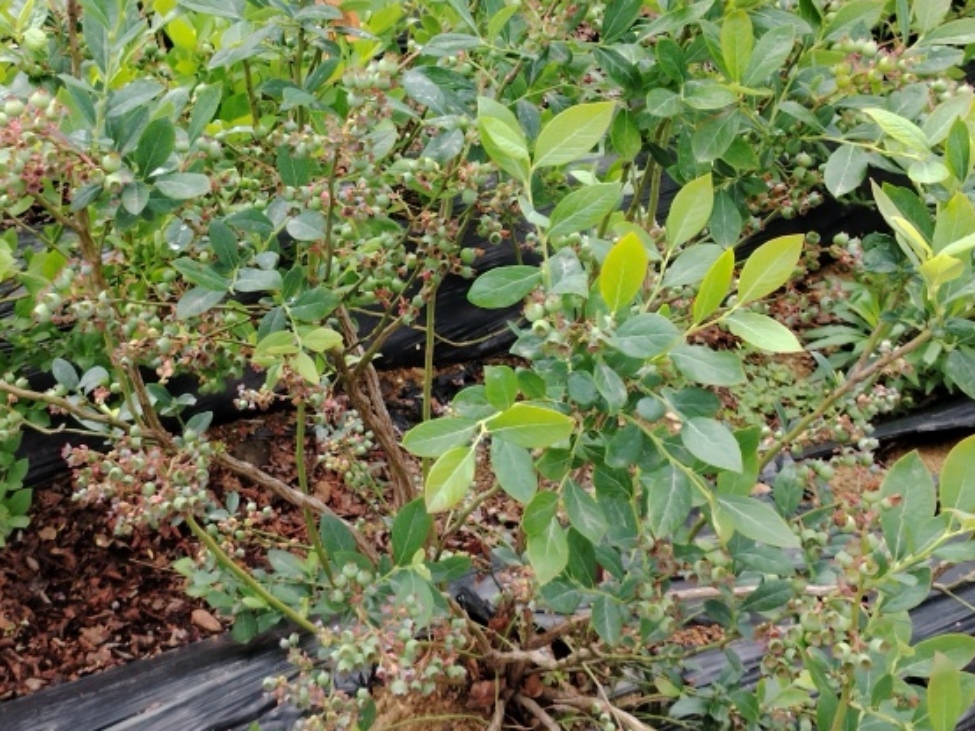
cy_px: 220
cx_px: 376
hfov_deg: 31.1
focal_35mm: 62
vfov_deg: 23.5
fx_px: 1746
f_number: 1.8
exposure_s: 1/130
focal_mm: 4.26
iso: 67
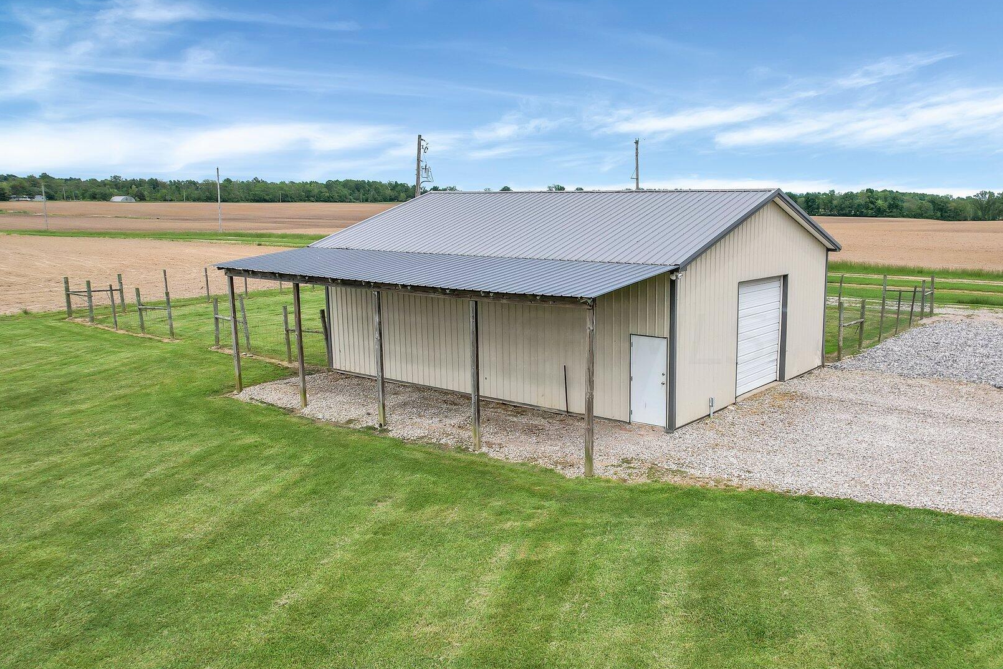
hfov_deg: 64.4
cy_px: 338
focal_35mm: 28
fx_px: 780
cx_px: 638
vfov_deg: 46.4
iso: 100
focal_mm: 8.38
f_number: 2.8
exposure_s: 1/2000
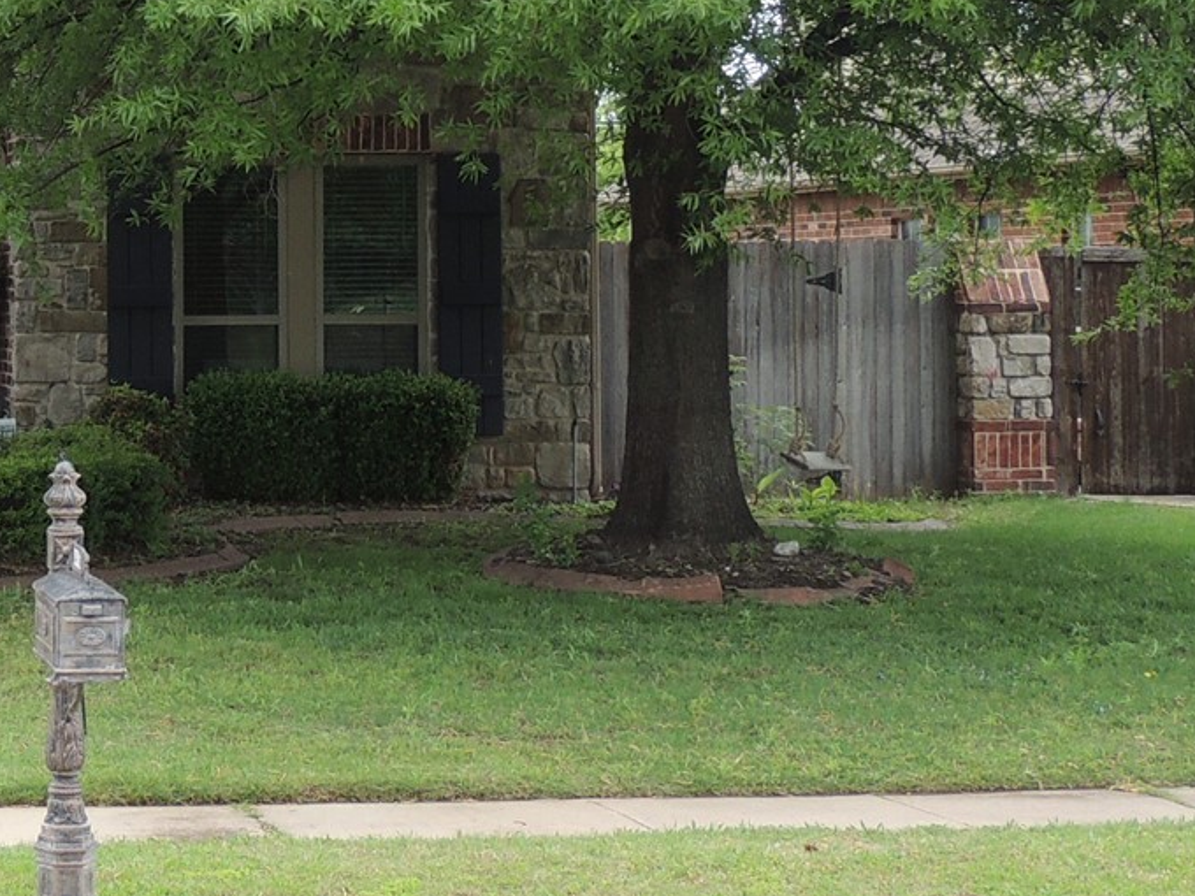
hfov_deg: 16.9
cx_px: -93
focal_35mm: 113
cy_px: 135
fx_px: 3901
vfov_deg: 13.0
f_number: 3.3
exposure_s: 1/250
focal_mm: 7.1
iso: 100
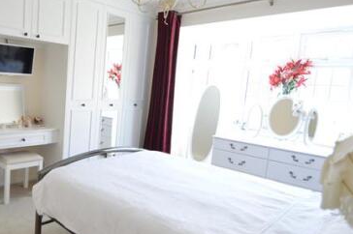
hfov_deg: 61.5
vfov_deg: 47.8
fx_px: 265
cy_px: 115
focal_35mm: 27
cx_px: 68
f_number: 3.5
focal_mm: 10
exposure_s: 1/15
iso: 160
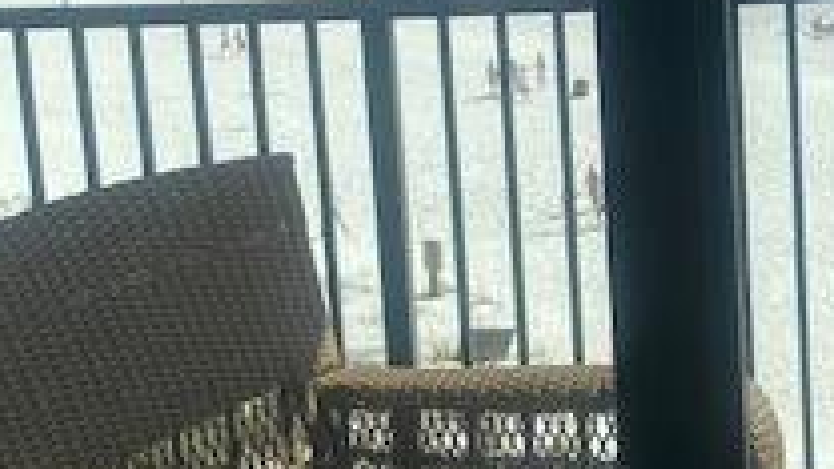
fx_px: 1924
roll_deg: +1.4
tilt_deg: -10.0
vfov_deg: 13.8
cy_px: 68
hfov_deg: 23.5
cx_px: 822
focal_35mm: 87
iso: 32
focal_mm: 4.25
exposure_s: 1/1504
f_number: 1.8
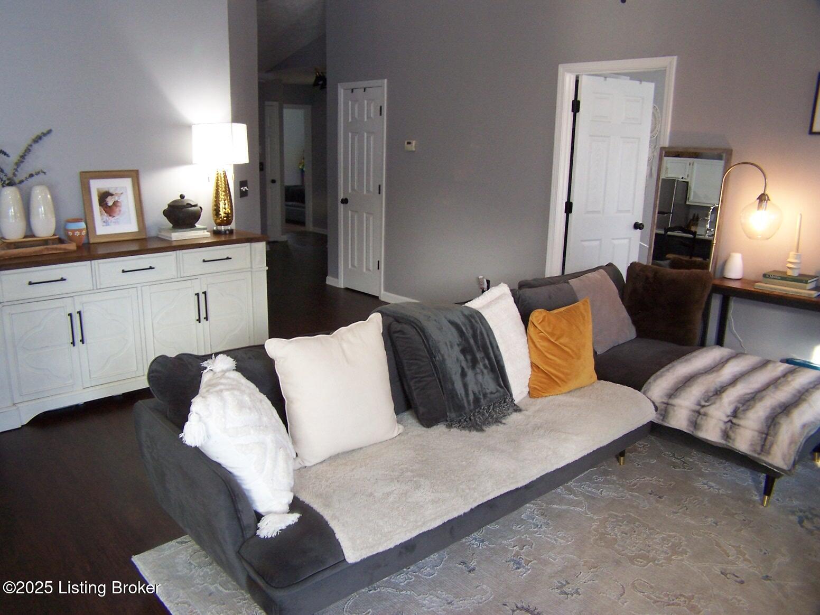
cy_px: 308
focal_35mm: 38
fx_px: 900
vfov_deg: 37.7
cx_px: 410
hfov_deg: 49.0
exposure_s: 1/30
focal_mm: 6.3
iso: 140
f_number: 2.8
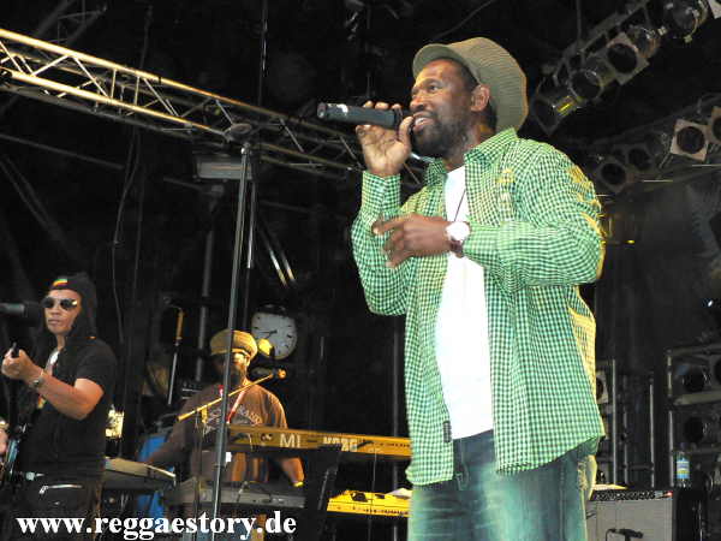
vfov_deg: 29.1
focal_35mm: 50
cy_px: 270
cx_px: 360
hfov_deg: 38.2
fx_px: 1041
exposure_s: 1/60
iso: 400
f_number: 2.8
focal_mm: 8.6
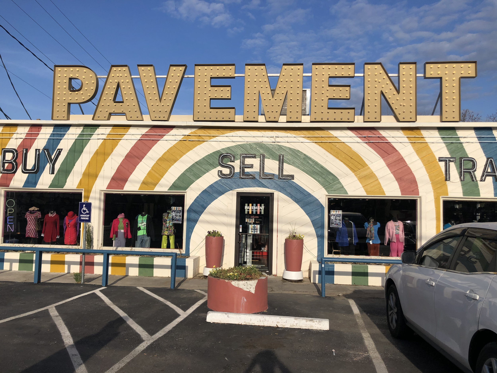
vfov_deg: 49.7
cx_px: 248
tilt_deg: +2.7
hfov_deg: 63.4
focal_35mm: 28
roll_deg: -1.3
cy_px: 186
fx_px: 402
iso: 20
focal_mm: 4
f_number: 1.8
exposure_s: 1/2667
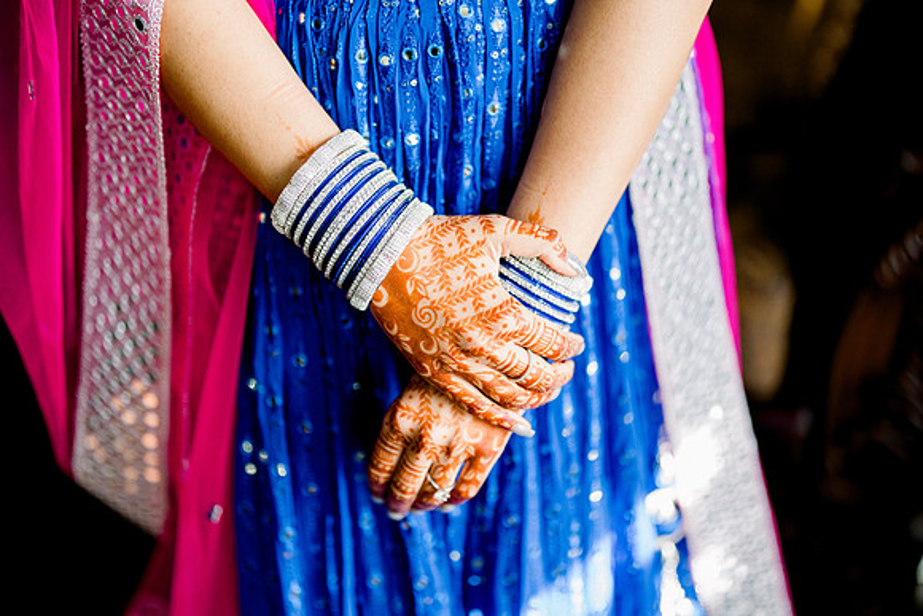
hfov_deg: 39.6
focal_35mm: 50
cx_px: 462
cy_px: 308
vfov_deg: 27.0
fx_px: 1282
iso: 320
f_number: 1.4
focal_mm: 50
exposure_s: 1/125
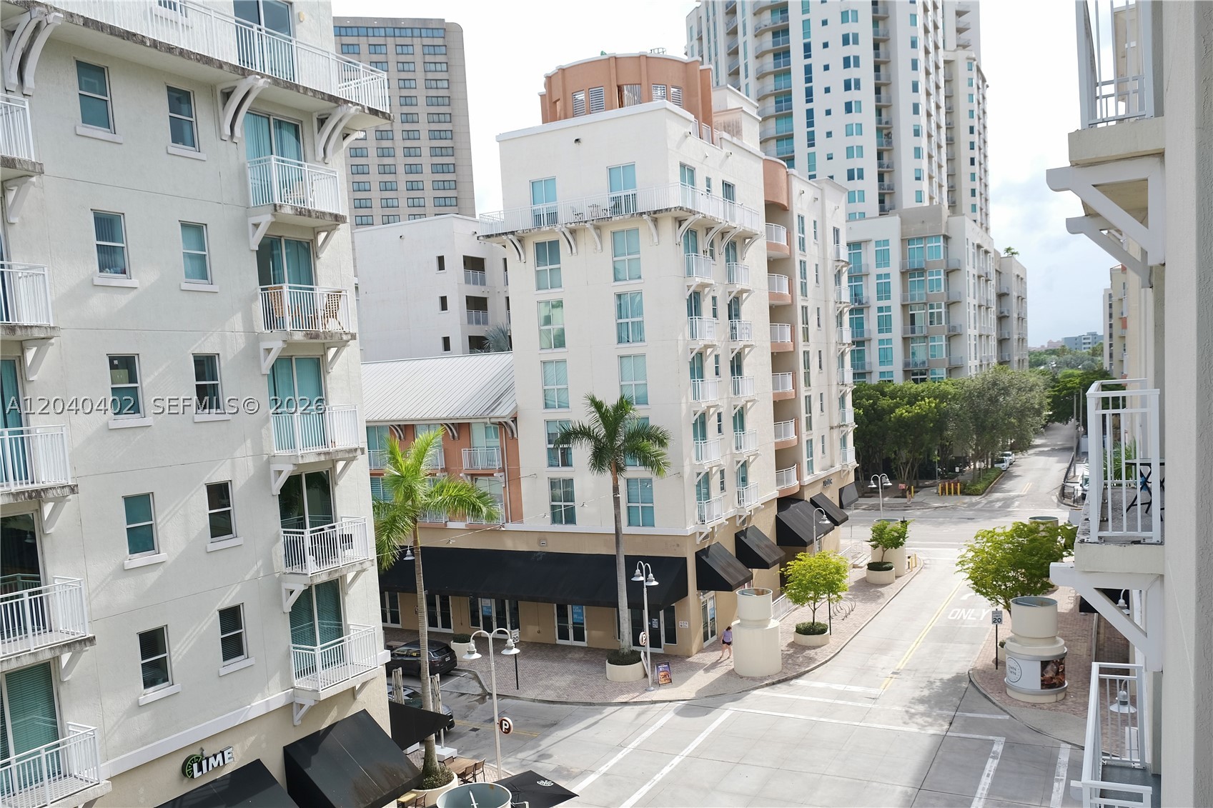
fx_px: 910
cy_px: 404
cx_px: 606
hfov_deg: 67.4
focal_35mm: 27
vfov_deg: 47.9
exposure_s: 1/200
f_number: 5
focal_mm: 18
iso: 160
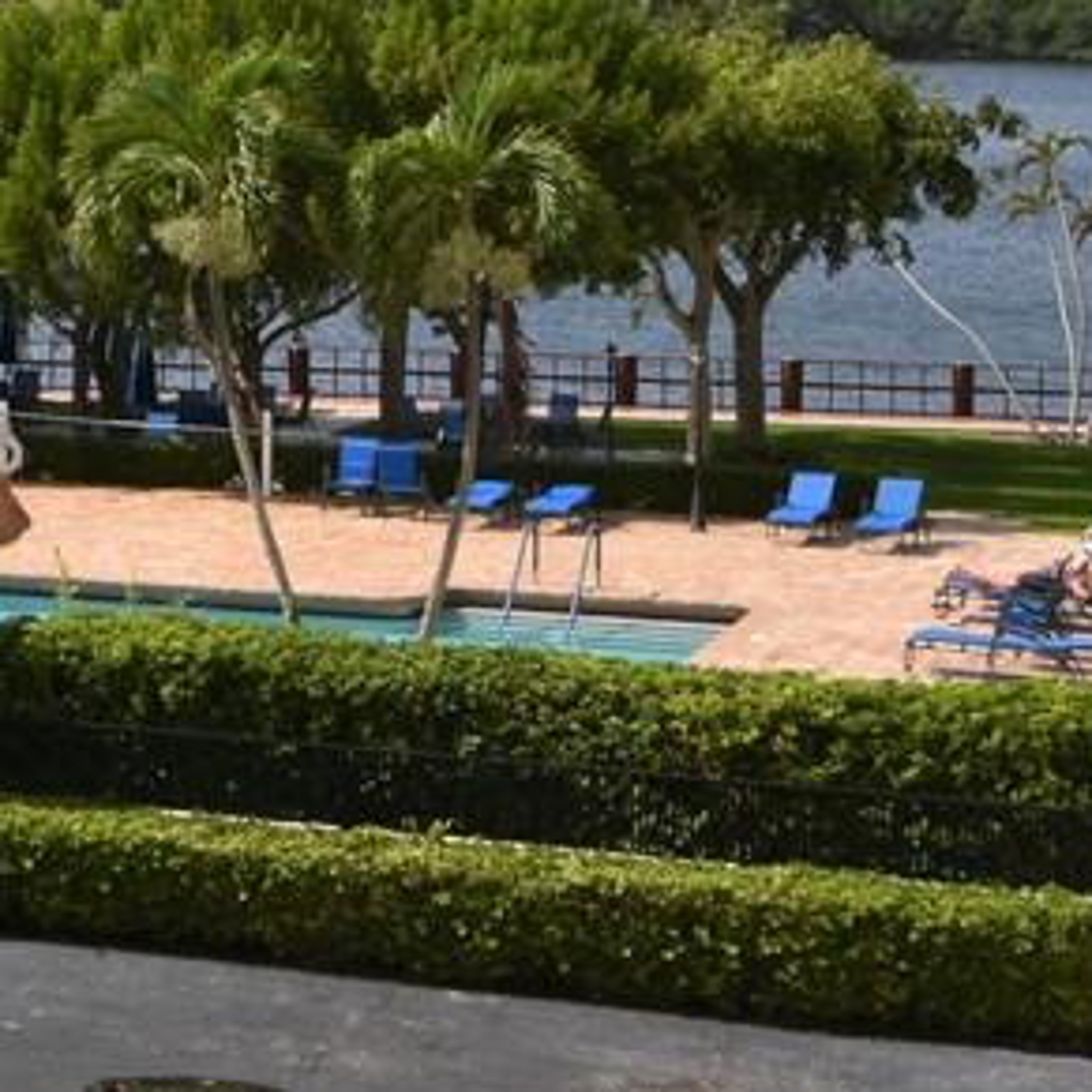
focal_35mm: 114
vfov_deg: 15.1
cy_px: 36
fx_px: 4069
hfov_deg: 14.1
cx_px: -634
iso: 200
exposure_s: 1/250
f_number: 16
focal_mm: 24
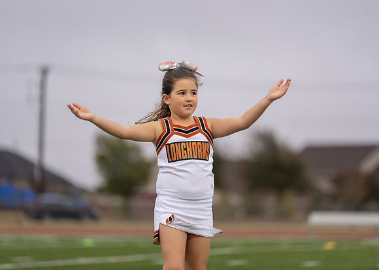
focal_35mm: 187
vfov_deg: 7.7
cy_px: 135
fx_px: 2007
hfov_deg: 10.8
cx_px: 190
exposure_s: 1/1000
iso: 500
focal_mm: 178
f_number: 2.8
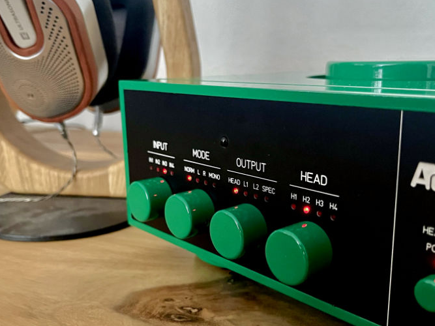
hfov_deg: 47.9
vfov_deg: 36.8
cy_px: 174
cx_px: 226
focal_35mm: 39
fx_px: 490
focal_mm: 5.1
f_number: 1.6
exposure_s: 1/40
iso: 640
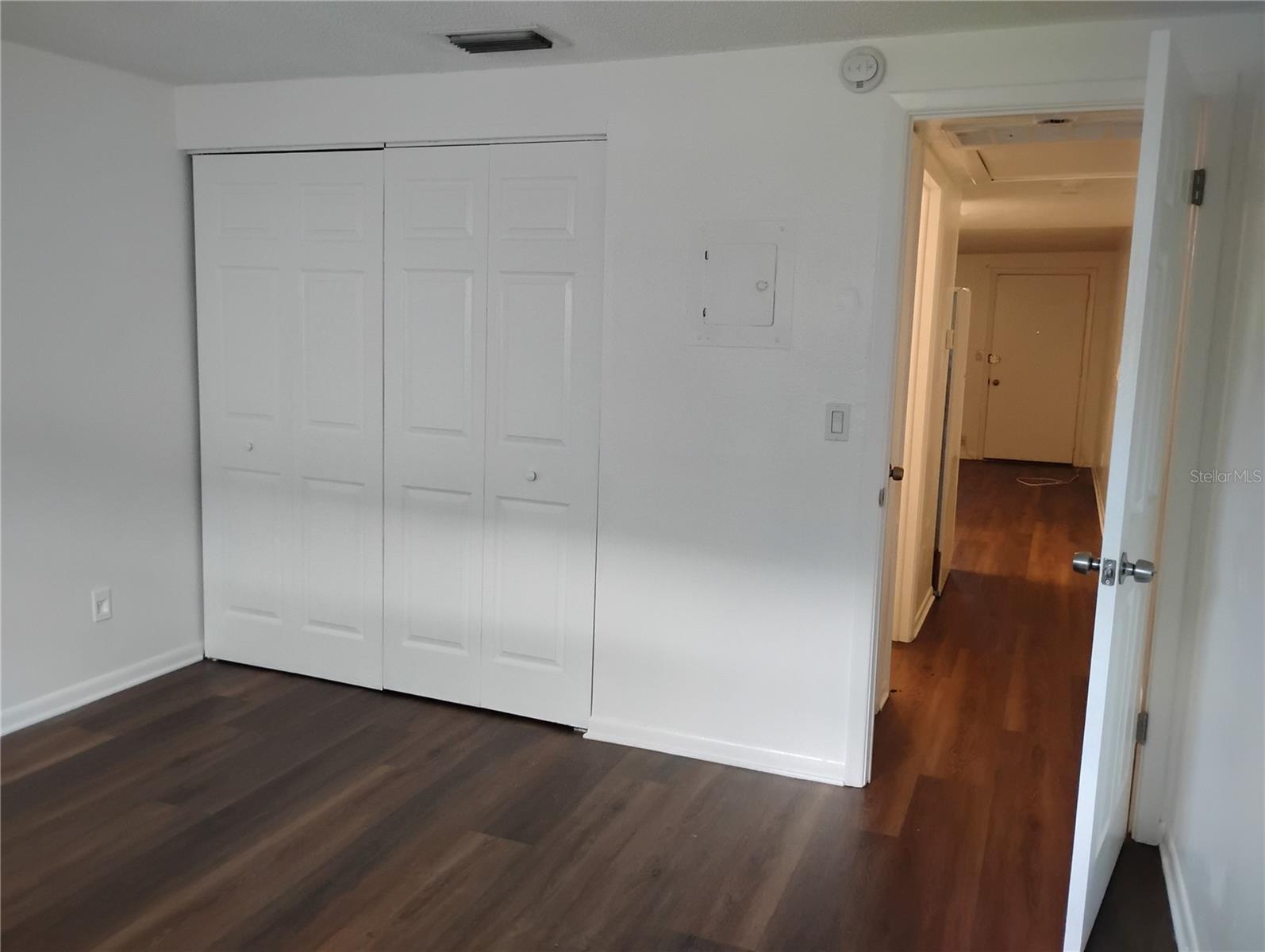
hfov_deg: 63.4
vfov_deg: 49.9
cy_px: 476
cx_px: 632
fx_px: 1025
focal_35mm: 28
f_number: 1.8
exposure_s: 1/60
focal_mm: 4.26
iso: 1078
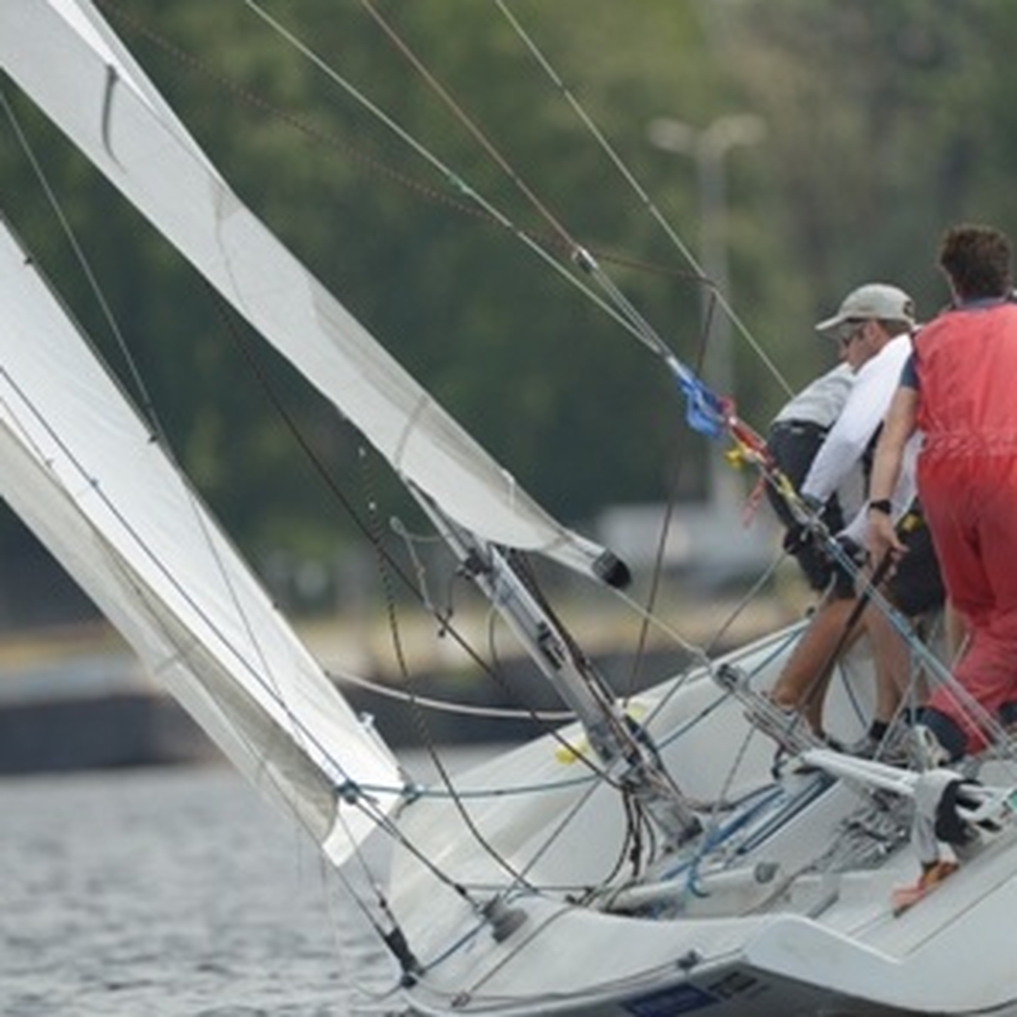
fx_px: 25594
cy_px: 508
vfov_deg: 2.3
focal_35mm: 770
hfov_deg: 2.3
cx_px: 760
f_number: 5.6
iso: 1600
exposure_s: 1/8000
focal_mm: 600
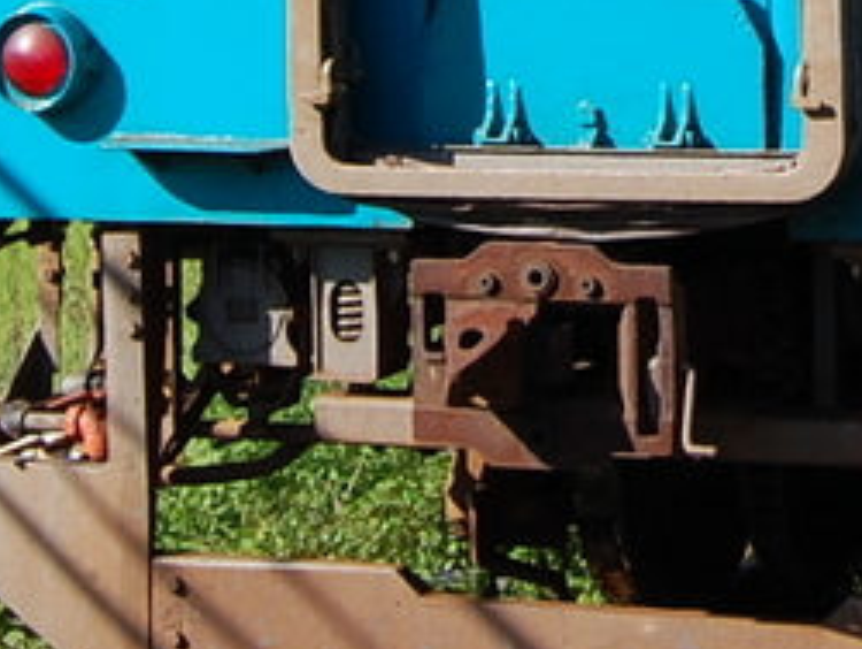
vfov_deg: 9.5
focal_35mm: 152
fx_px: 3789
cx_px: 976
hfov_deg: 12.7
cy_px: -383
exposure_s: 1/250
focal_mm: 22
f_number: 8
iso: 200
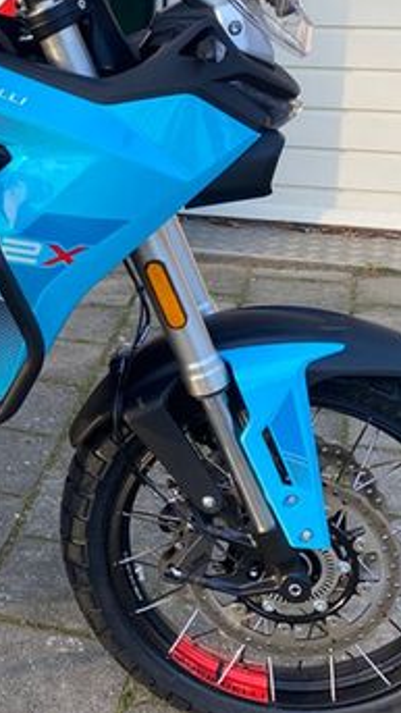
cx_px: -177
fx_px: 1247
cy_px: 237
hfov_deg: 16.8
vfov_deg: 31.6
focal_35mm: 66
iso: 32
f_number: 1.8
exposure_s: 1/122
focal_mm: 4.25
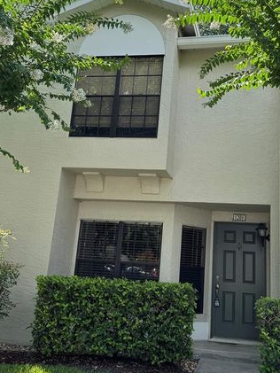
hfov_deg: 37.6
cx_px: 169
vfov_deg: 48.9
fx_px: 410
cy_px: 171
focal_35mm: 38
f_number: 1.78
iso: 80
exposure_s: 1/822
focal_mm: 6.76
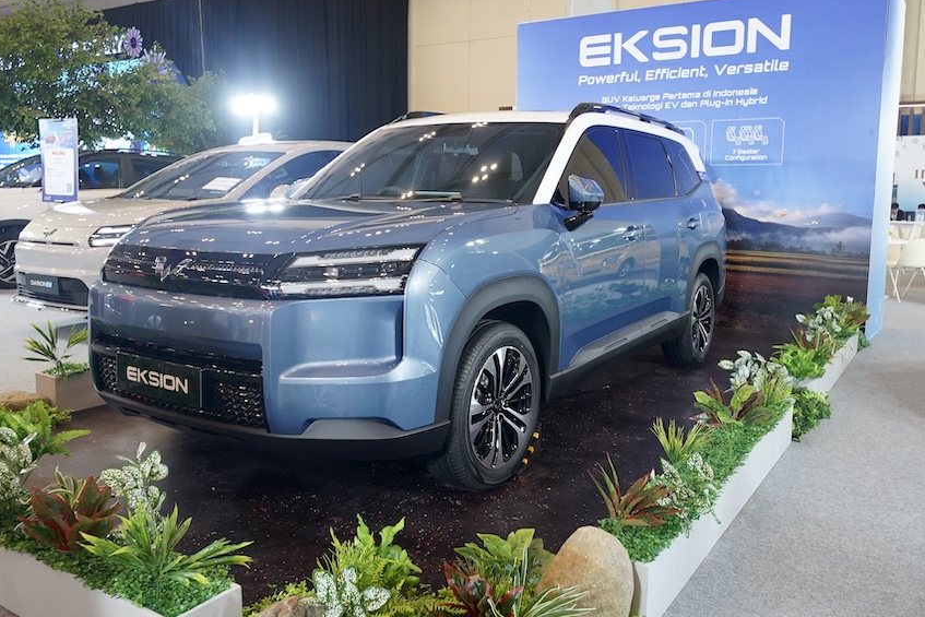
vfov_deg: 70.4
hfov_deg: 93.2
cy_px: 290
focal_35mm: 17
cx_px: 474
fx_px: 437
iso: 1600
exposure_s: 1/125
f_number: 3.2
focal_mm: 16
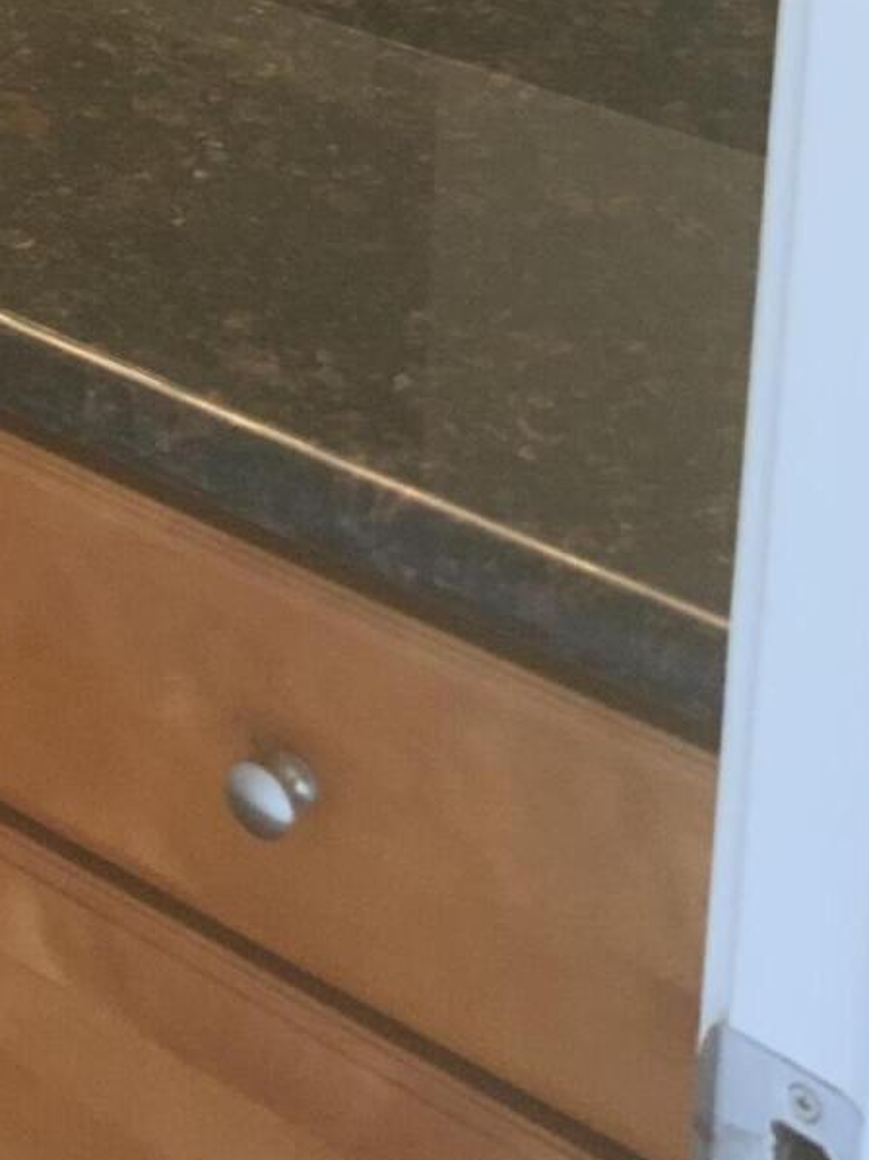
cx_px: -547
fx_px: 3249
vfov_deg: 17.8
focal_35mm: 97
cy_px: -642
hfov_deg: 14.0
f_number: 1.8
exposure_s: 1/60
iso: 64
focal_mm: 3
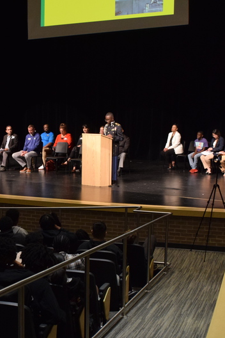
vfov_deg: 30.1
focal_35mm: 67
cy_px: 192
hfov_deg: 20.1
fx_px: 628
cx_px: 39
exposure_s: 1/80
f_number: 5.6
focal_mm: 23
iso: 1600
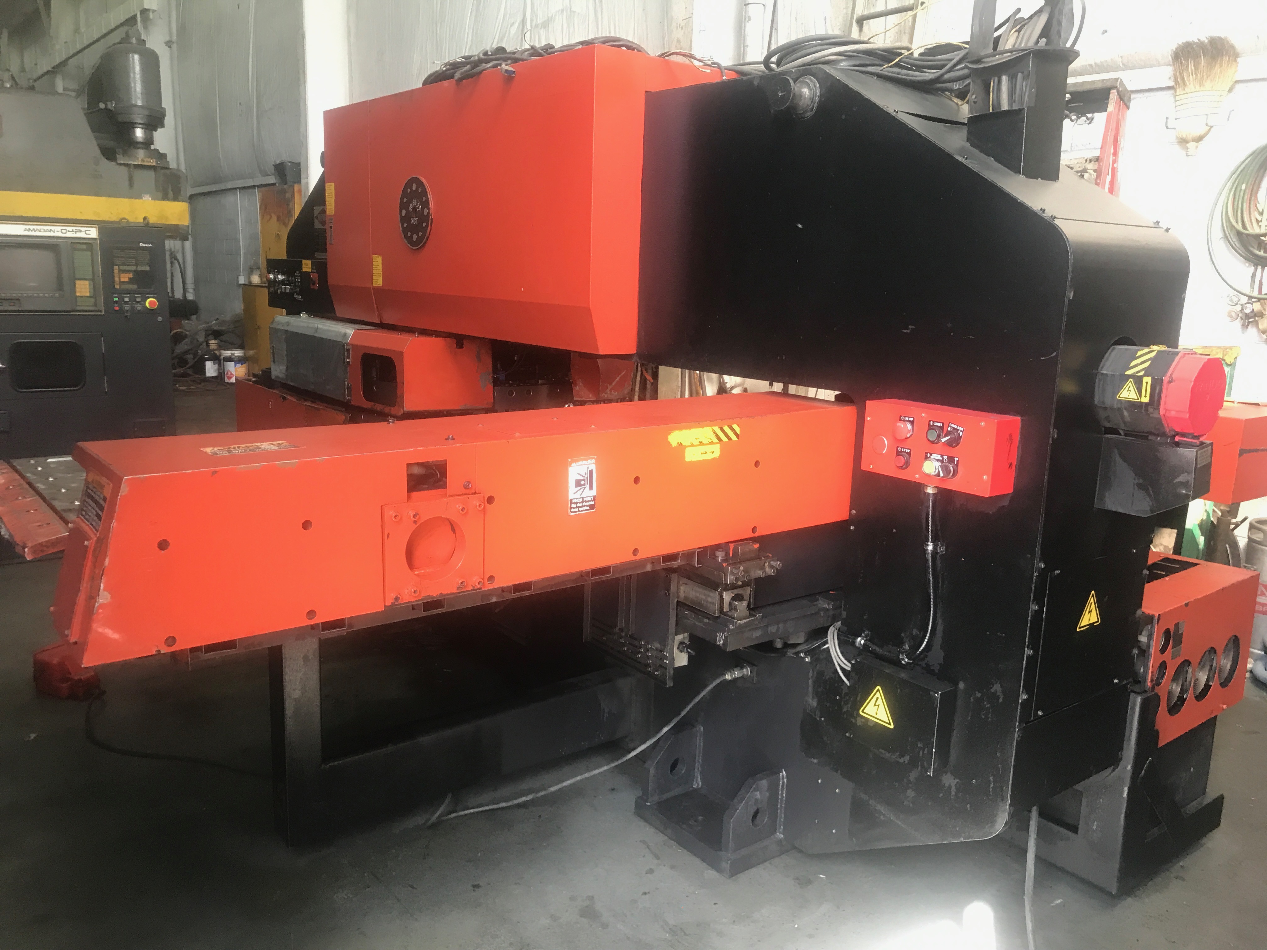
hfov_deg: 63.4
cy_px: 475
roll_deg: -1.3
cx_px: 634
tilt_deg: -9.3
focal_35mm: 28
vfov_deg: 49.7
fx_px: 1025
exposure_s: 1/30
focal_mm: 3.99
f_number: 1.8
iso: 40
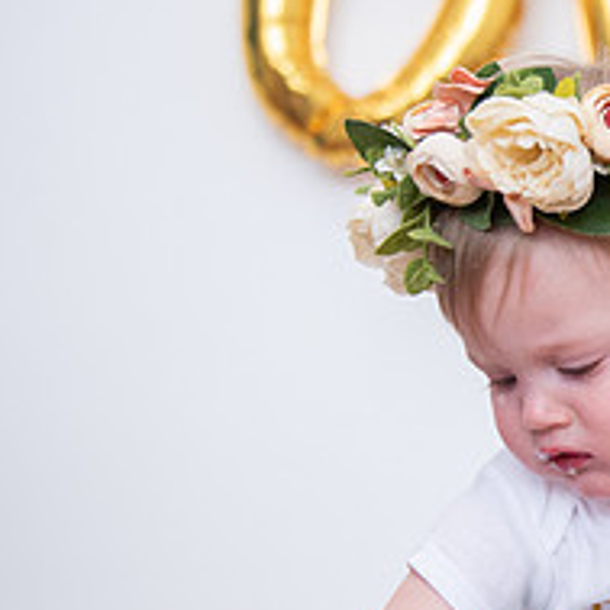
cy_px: 485
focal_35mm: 118
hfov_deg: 13.9
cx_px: 899
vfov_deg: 14.7
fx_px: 2353
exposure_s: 1/250
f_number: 2.8
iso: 500
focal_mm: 40
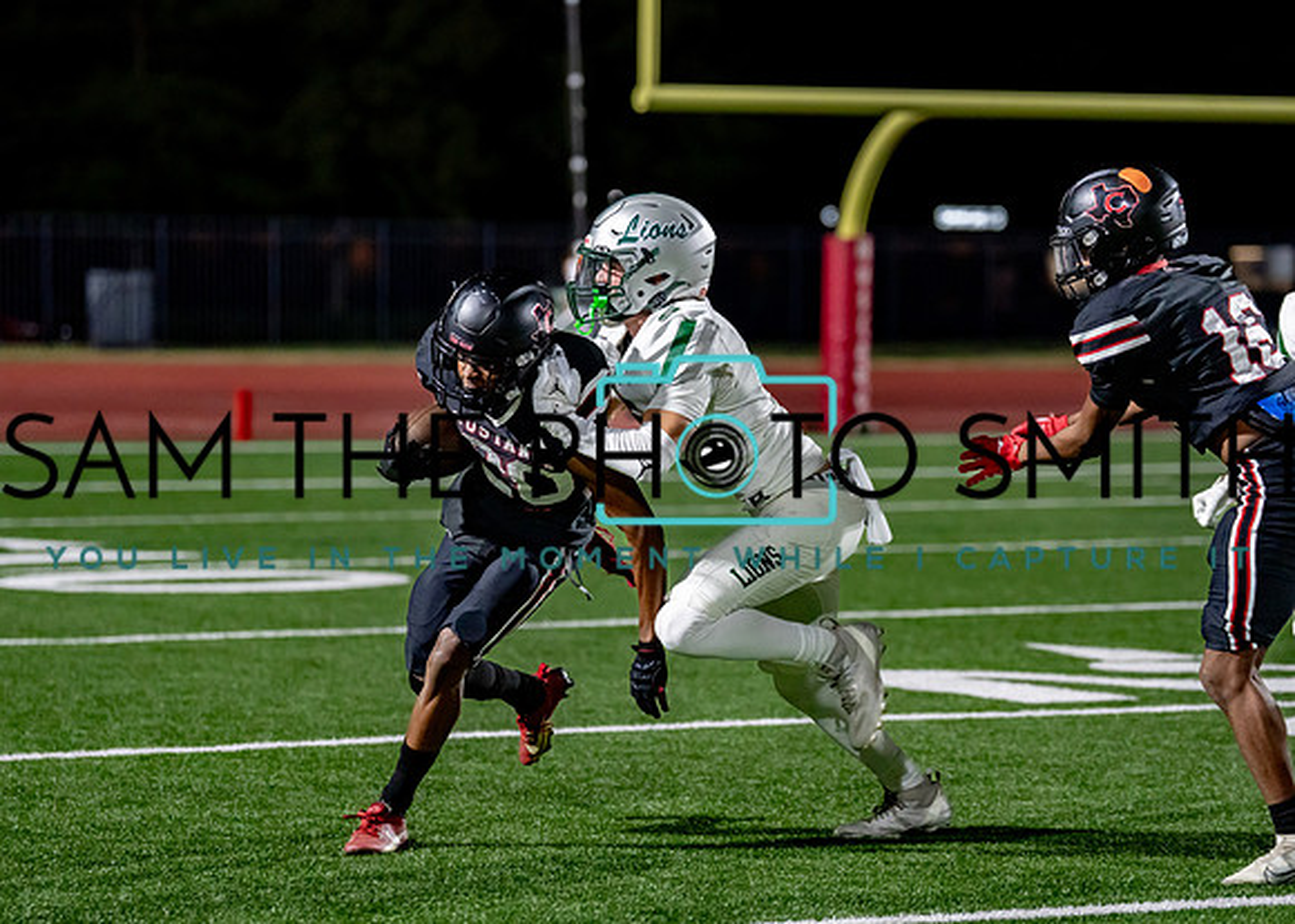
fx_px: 5750
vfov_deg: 9.2
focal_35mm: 156
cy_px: 479
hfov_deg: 12.8
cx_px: 667
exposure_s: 1/1250
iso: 3200
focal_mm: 124
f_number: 2.8
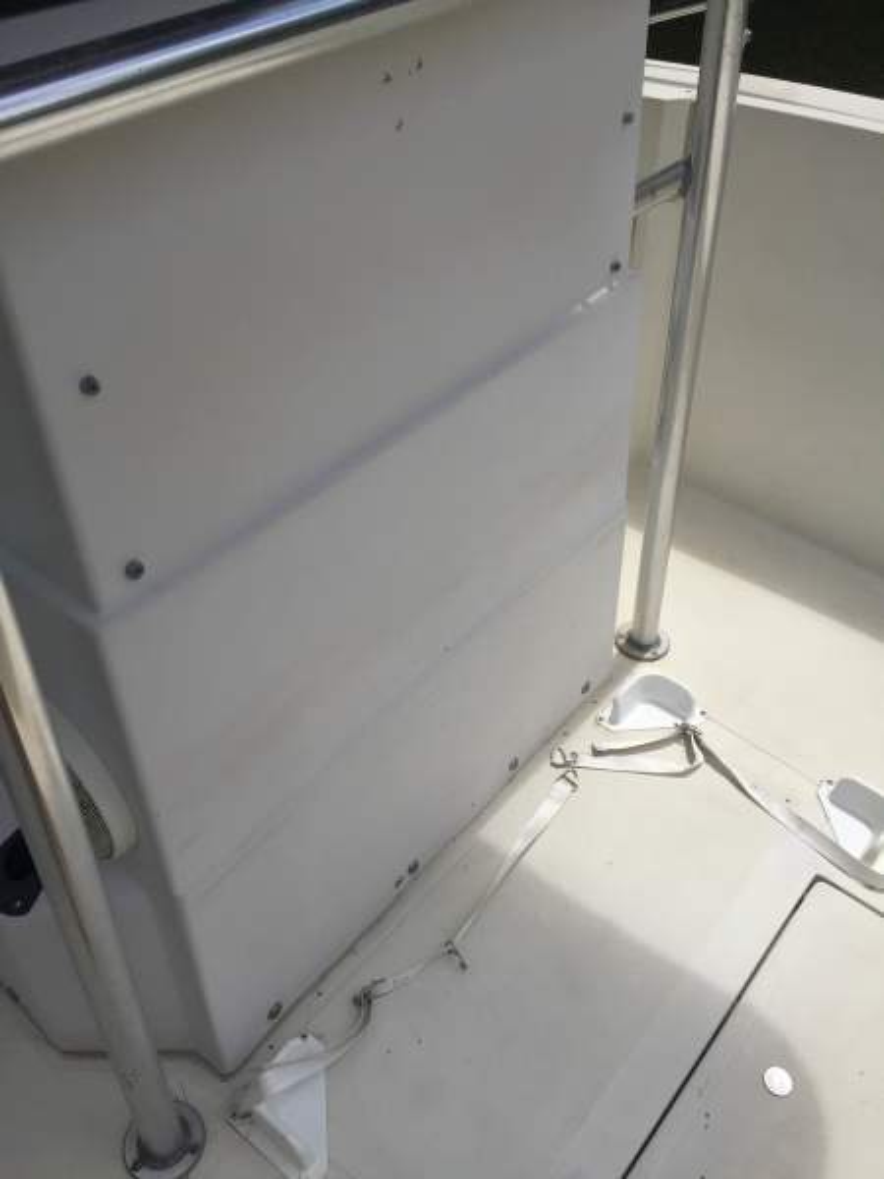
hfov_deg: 48.2
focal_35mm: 29
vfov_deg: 61.7
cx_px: 442
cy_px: 590
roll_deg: -0.8
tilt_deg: -41.5
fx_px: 987
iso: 32
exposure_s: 1/3968
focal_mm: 4.15
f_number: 2.2
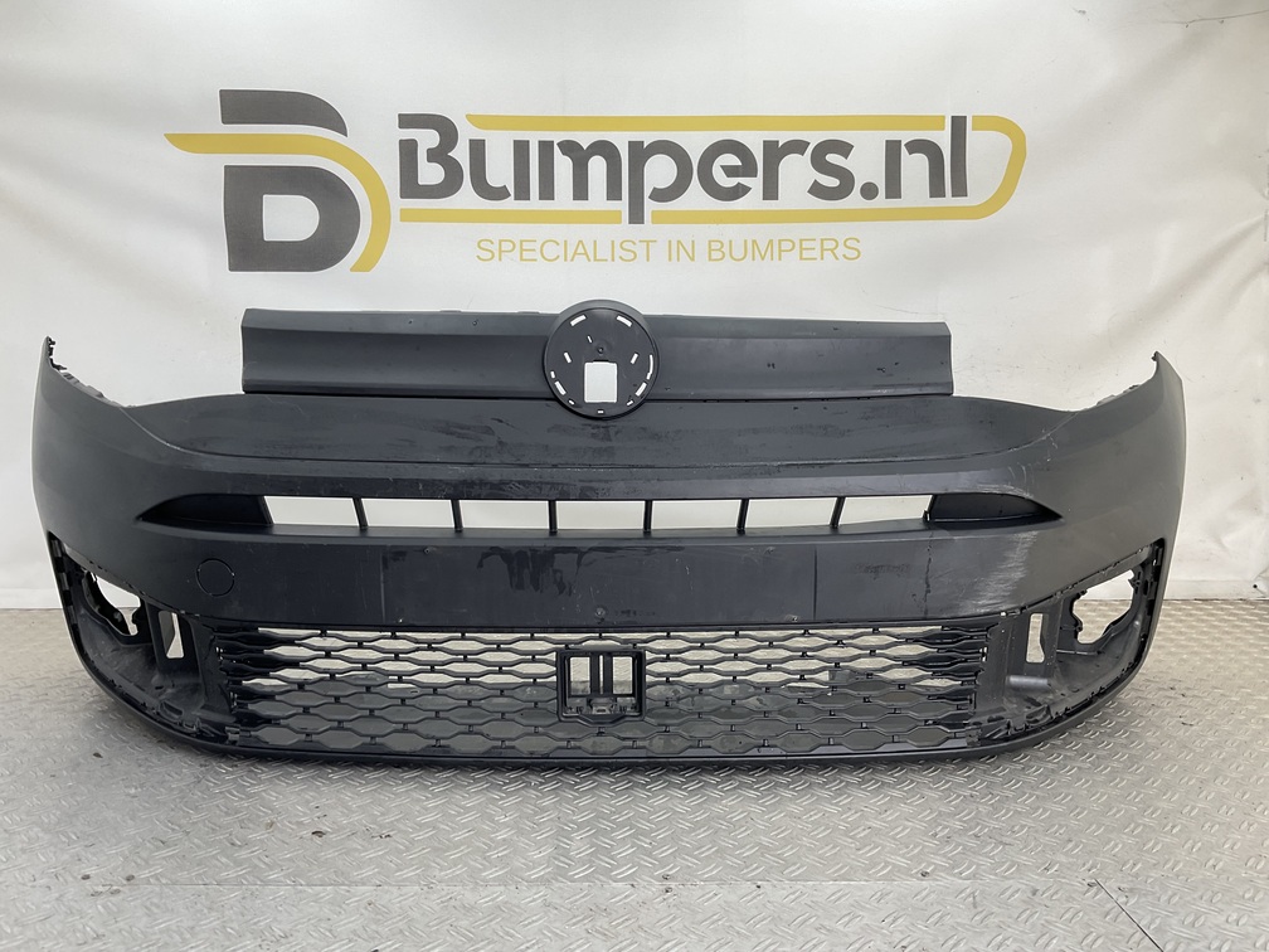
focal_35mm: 29
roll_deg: -0.9
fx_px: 1063
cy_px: 476
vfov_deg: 48.2
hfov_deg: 61.7
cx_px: 634
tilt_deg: -7.5
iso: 20
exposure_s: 1/120
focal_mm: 3
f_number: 1.8
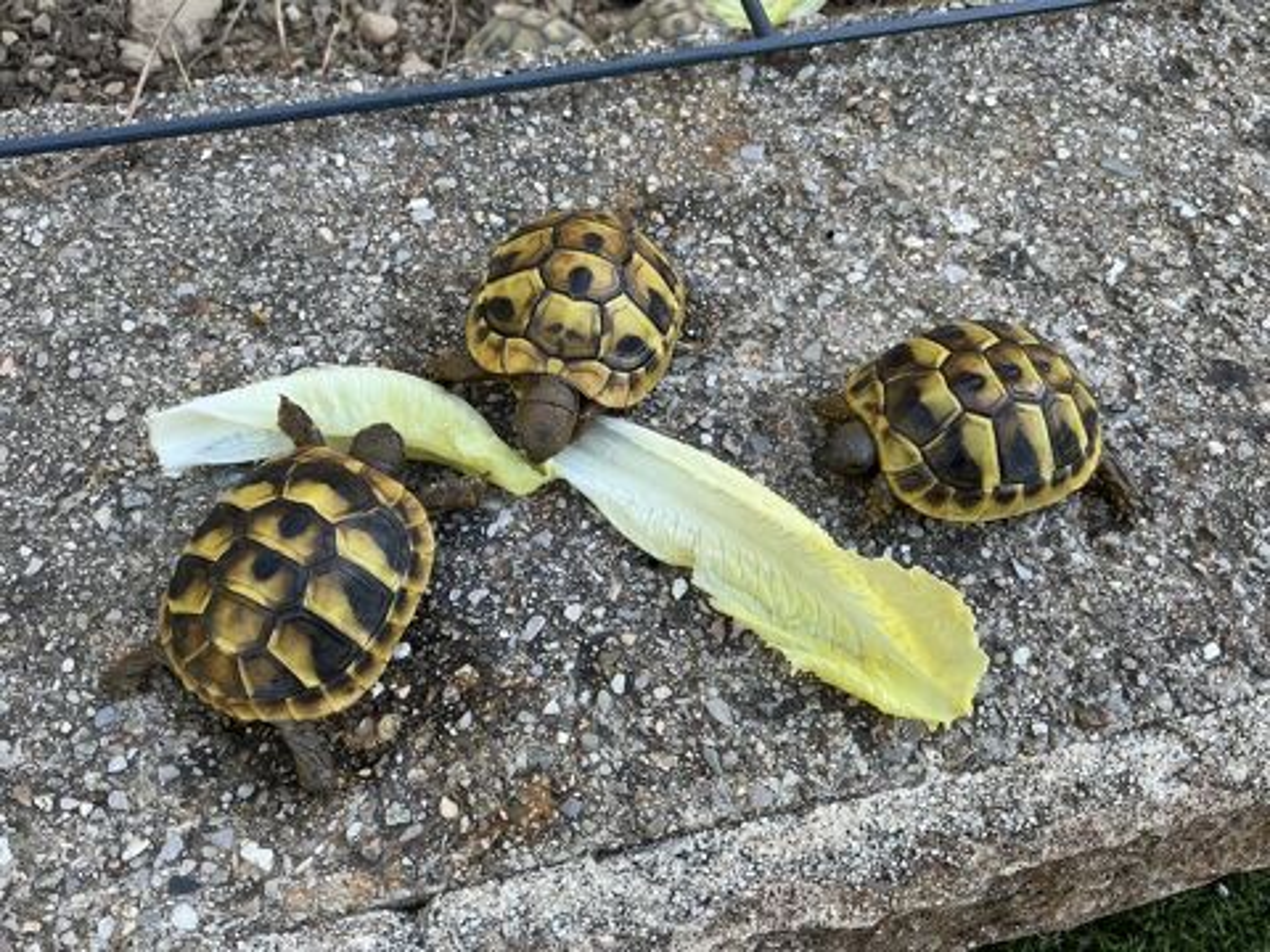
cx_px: 635
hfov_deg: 61.7
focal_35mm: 29
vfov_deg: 48.2
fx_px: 1064
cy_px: 476
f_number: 1.8
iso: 25
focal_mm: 3
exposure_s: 1/120
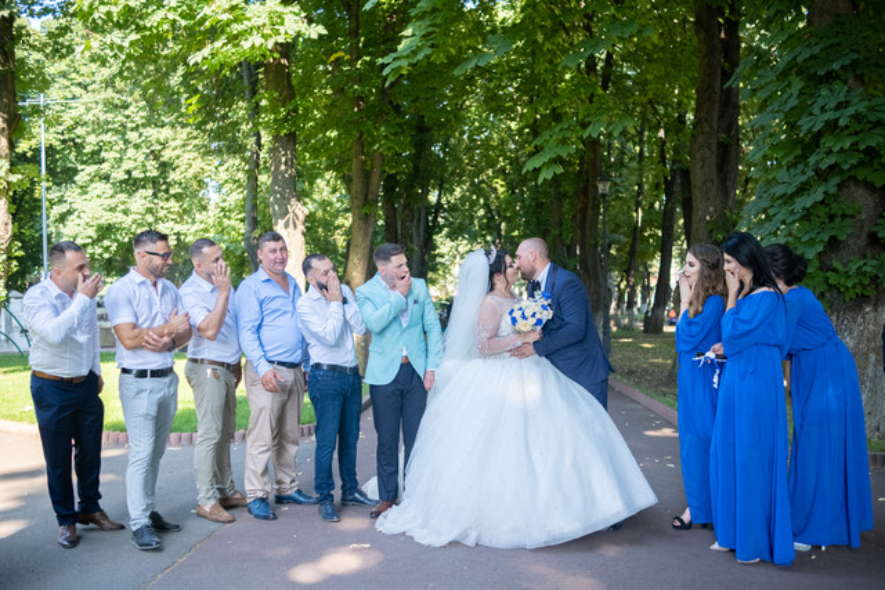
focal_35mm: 35
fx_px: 861
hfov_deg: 54.4
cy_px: 295
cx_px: 442
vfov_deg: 37.9
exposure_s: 1/500
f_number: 2
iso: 640
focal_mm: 23
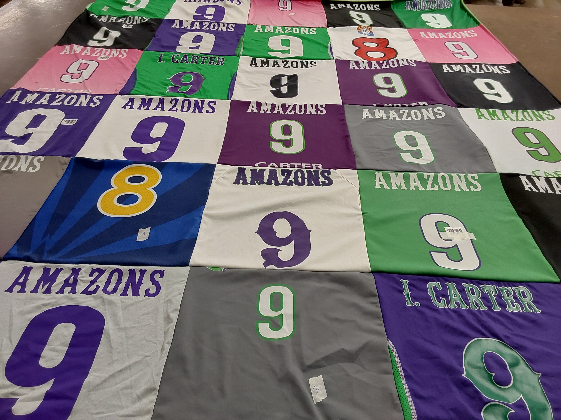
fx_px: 454
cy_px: 210
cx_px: 280
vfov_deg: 49.7
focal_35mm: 28
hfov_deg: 63.4
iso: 80
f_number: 1.9
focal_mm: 2.91
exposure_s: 1/60
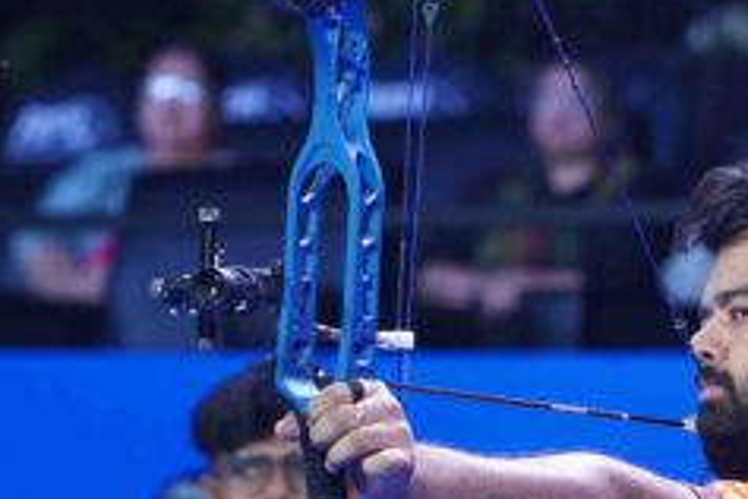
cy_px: 439
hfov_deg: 2.7
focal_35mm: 755
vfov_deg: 1.8
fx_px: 15686
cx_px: 720
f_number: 7.1
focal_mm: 257
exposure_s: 1/250
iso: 4000
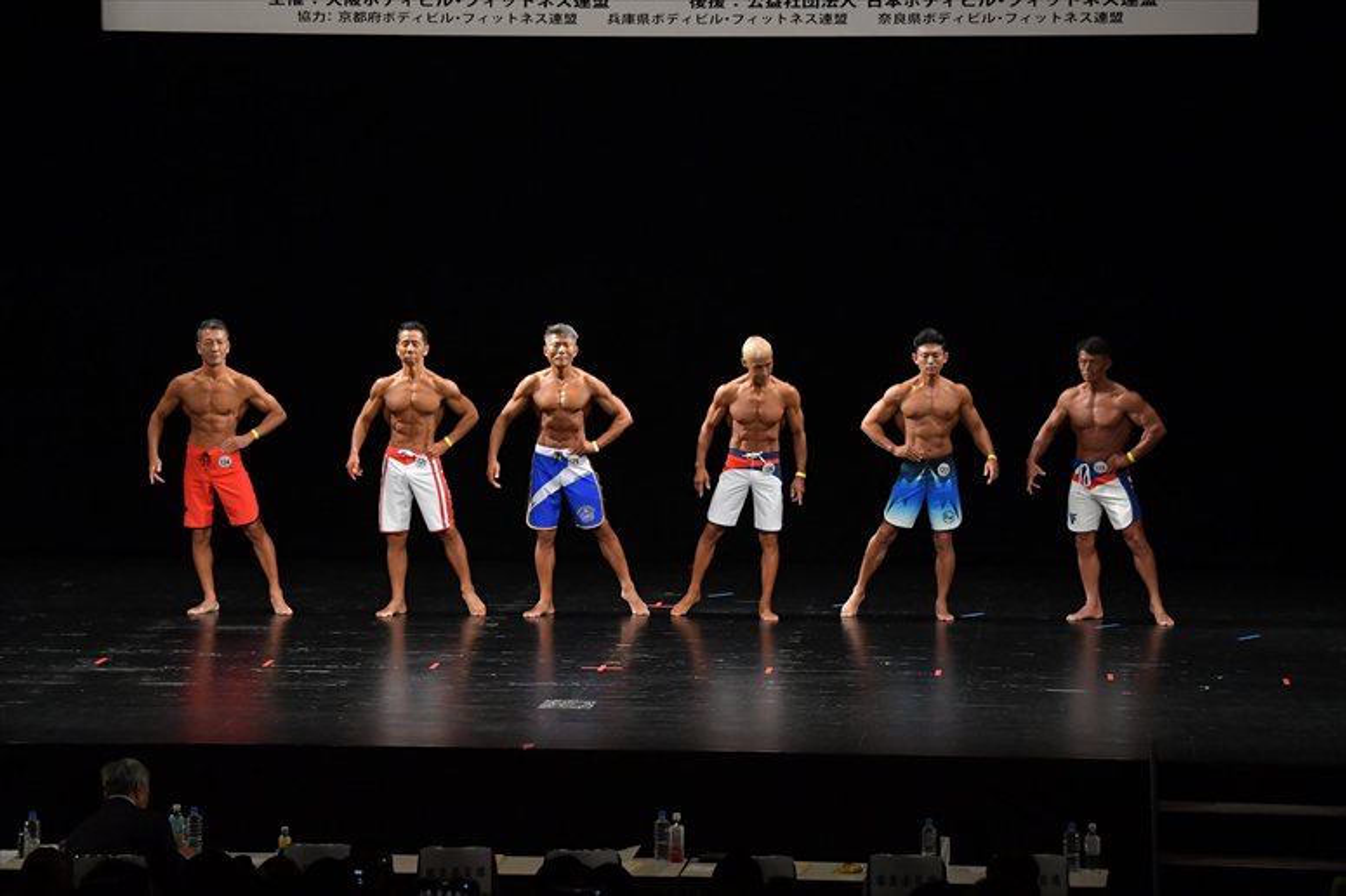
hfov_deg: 17.5
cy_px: 448
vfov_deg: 11.7
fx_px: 4372
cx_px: 673
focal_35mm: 117
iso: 3200
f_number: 5.6
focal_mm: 78
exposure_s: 1/400
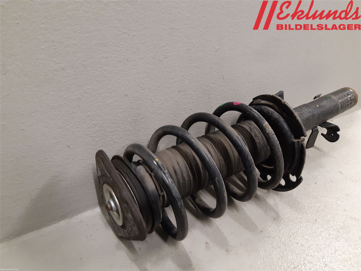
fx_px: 271
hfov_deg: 67.3
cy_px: 136
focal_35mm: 26
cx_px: 180
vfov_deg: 53.1
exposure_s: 1/50
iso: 200
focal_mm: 3.93
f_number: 1.7
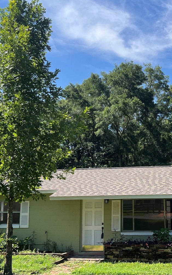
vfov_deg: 45.2
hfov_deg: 28.4
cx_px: 145
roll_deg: +0.7
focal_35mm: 44
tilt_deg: +7.3
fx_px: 330
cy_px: 153
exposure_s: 1/2208
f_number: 1.5
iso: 50
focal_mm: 5.7
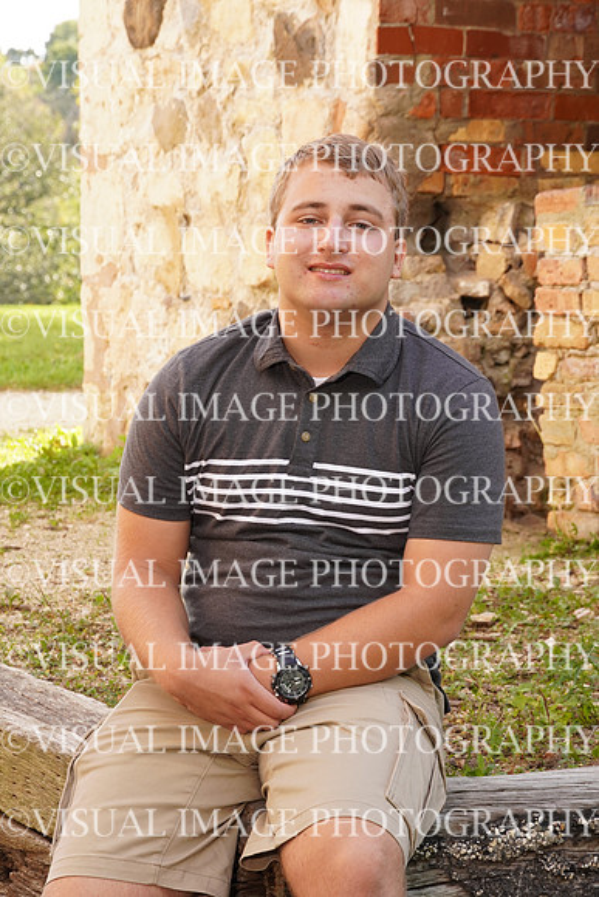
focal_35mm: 111
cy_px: 448
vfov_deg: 18.4
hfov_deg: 12.3
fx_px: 2769
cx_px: 300
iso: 400
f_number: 8
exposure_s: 1/100
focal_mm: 74
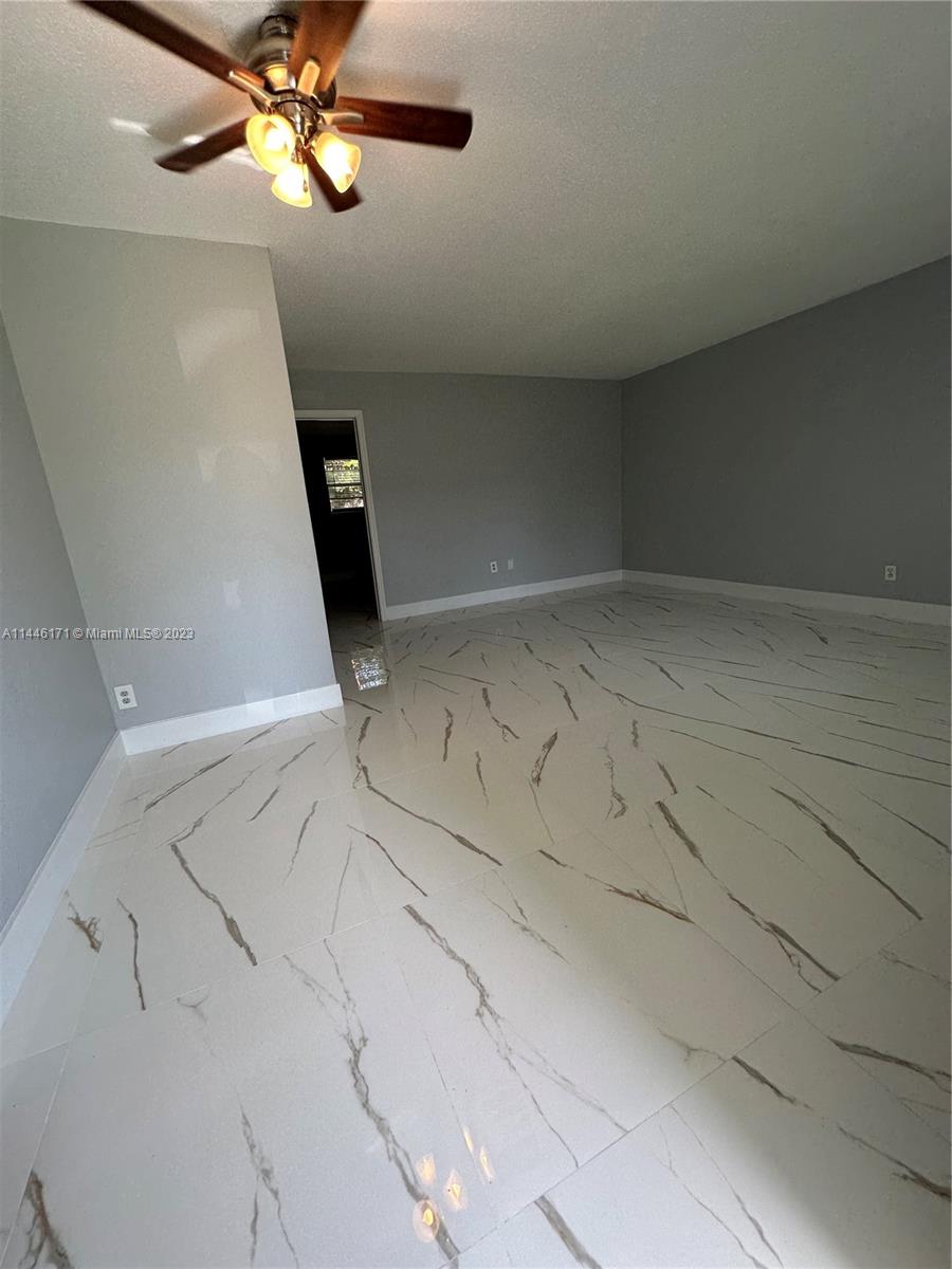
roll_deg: +4.2
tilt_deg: -14.1
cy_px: 634
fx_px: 513
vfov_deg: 102.1
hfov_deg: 85.7
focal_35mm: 14
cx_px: 476
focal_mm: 2.22
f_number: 2.2
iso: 64
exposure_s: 1/120
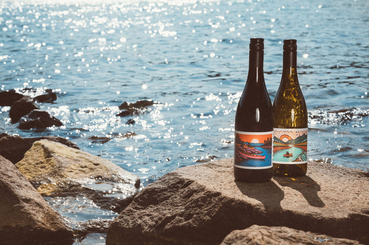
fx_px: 730
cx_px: 184
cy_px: 122
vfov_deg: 19.1
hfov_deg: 28.4
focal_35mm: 71
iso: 280
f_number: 11
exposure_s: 1/500
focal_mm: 70
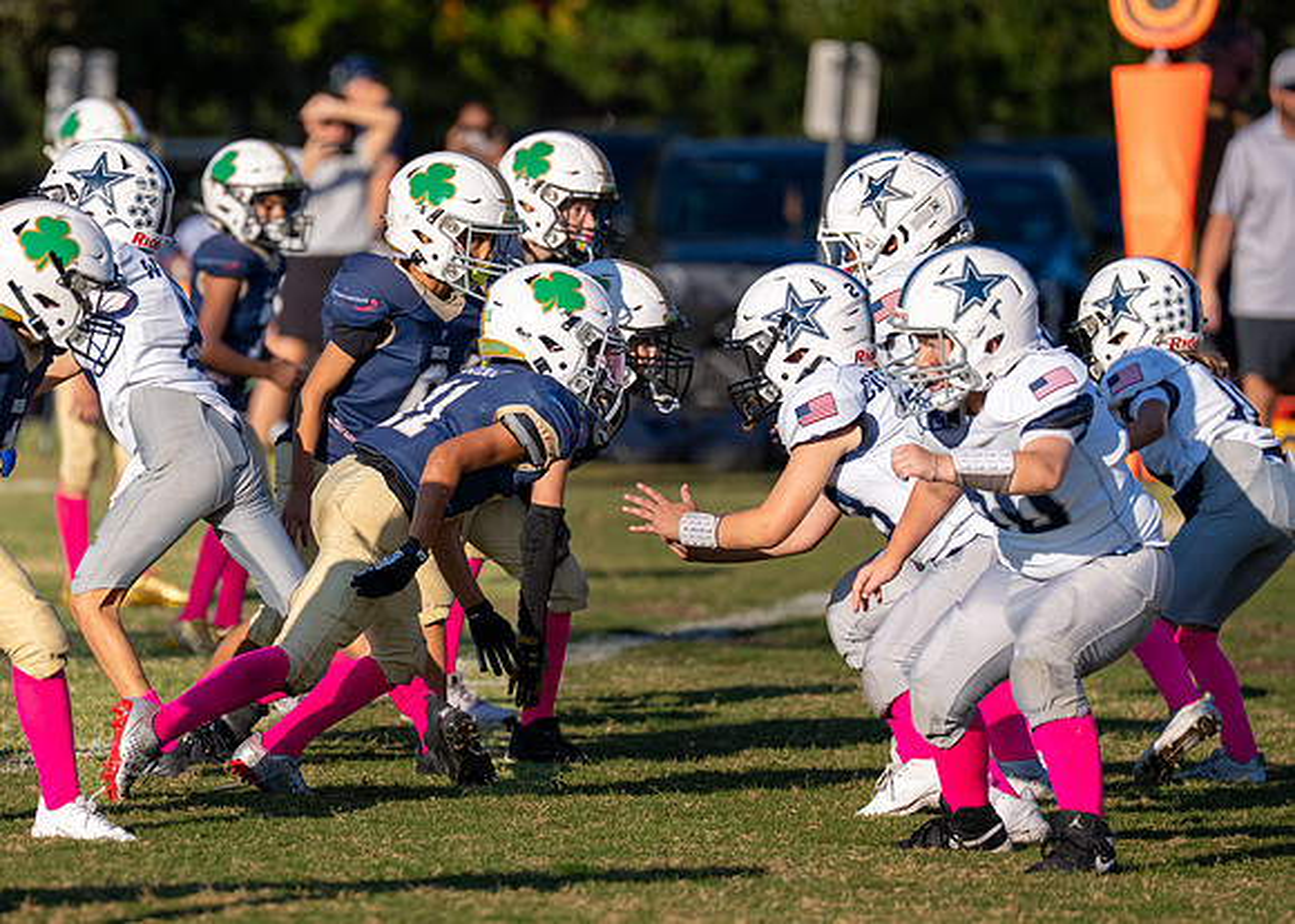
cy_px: 443
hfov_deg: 5.5
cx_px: 400
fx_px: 13457
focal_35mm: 366
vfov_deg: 3.9
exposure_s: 1/4000
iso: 200
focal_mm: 200
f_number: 2.8
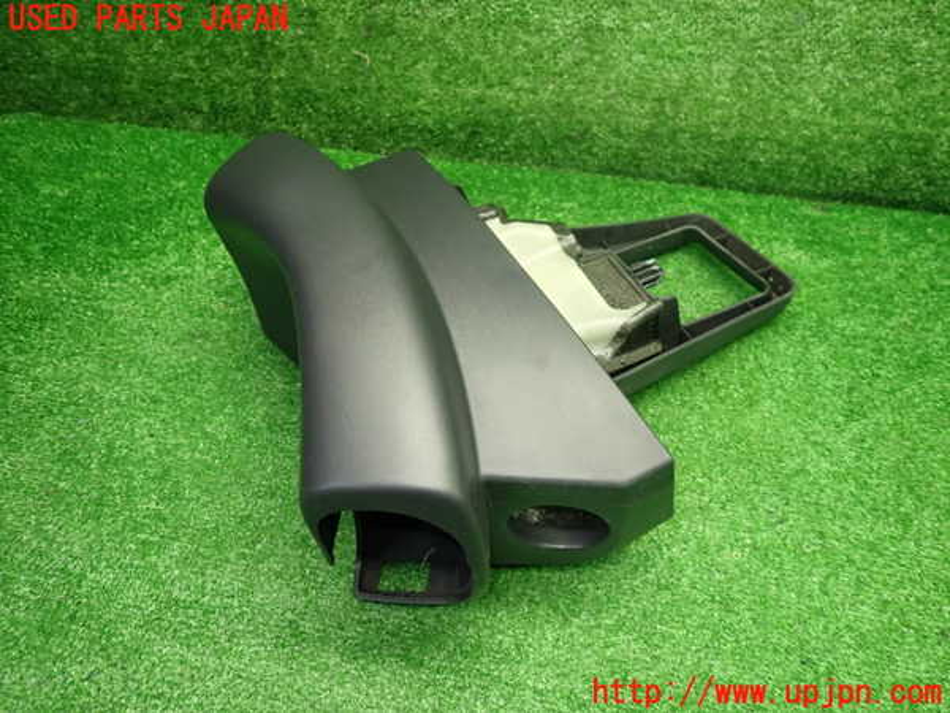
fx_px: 686
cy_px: 356
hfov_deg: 69.4
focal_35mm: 25
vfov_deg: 54.9
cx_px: 475
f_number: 2
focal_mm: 4.5
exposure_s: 1/30
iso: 200
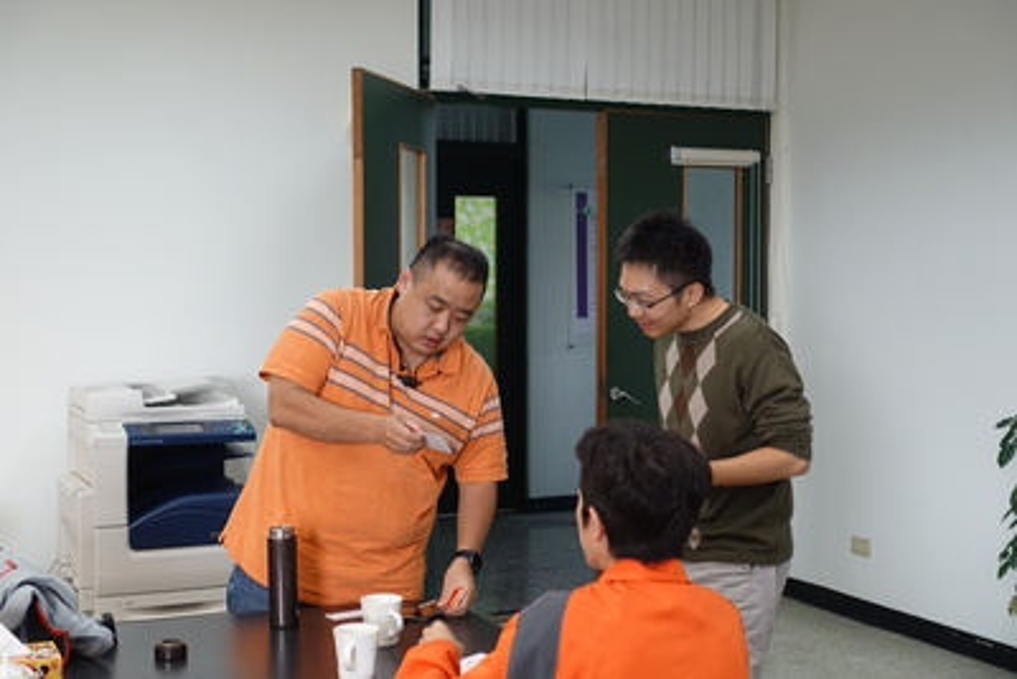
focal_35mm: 50
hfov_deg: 39.6
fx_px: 1413
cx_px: 508
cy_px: 340
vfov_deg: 27.0
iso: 160
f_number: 2.8
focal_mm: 18.51
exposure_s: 1/60
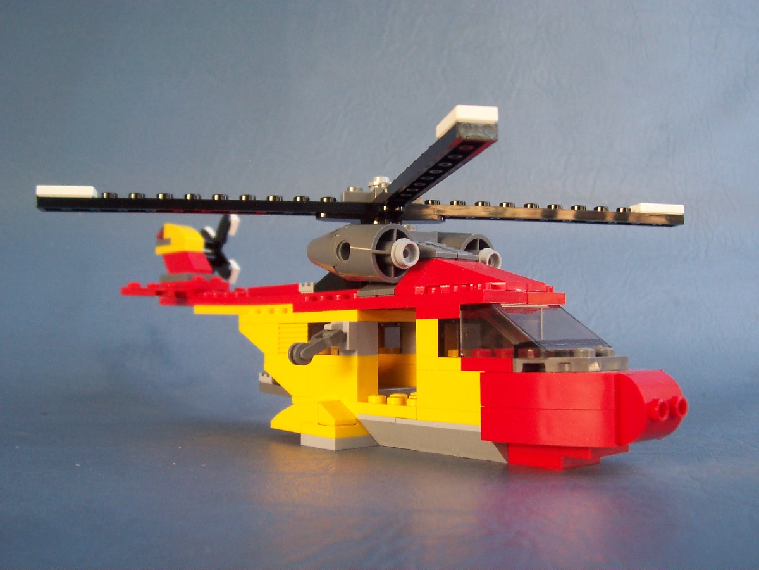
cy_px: 285
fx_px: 811
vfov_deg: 38.7
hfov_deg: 50.1
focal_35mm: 37
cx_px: 380
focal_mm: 5.6
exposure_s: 1/125
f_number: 2.8
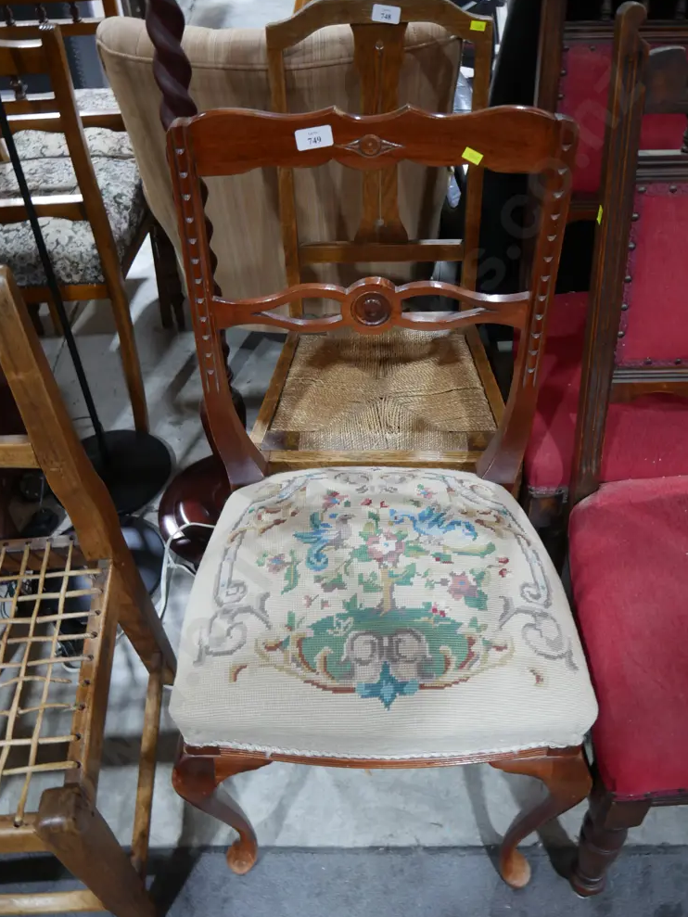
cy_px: 453
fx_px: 768
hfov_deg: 48.2
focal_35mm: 29
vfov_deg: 61.7
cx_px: 344
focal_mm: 14
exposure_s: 1/60
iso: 640
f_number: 3.5
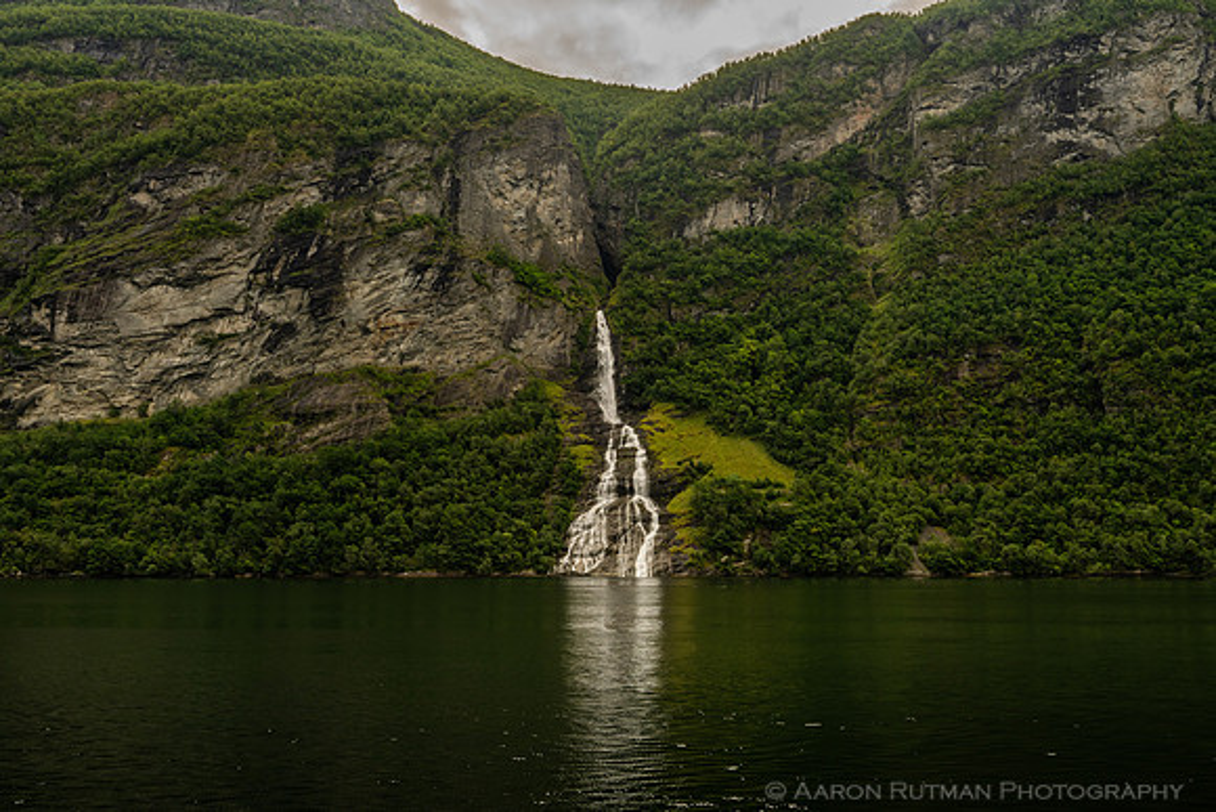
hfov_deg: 62.8
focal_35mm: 29
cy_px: 406
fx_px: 995
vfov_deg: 44.3
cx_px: 608
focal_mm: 29
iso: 200
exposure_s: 1/50
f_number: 11
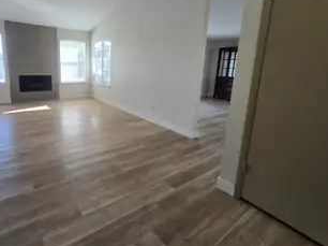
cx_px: 129
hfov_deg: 89.7
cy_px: 96
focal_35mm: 17
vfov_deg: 73.7
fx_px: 161
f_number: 2.2
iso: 64
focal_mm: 2.2
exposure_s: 1/60
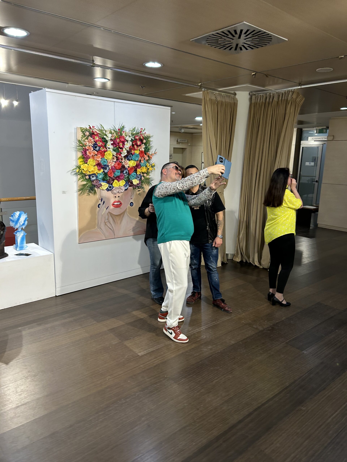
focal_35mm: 26
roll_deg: -1.5
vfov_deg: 67.3
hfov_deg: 53.1
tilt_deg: -13.7
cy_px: 231
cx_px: 174
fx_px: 348
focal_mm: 5.7
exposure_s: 1/50
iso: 80
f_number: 1.5
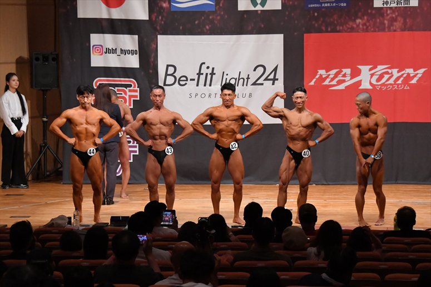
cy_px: 144
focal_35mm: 138
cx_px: 216
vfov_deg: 9.9
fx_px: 1651
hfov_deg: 14.9
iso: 8000
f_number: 5.6
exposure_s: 1/400
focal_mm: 92
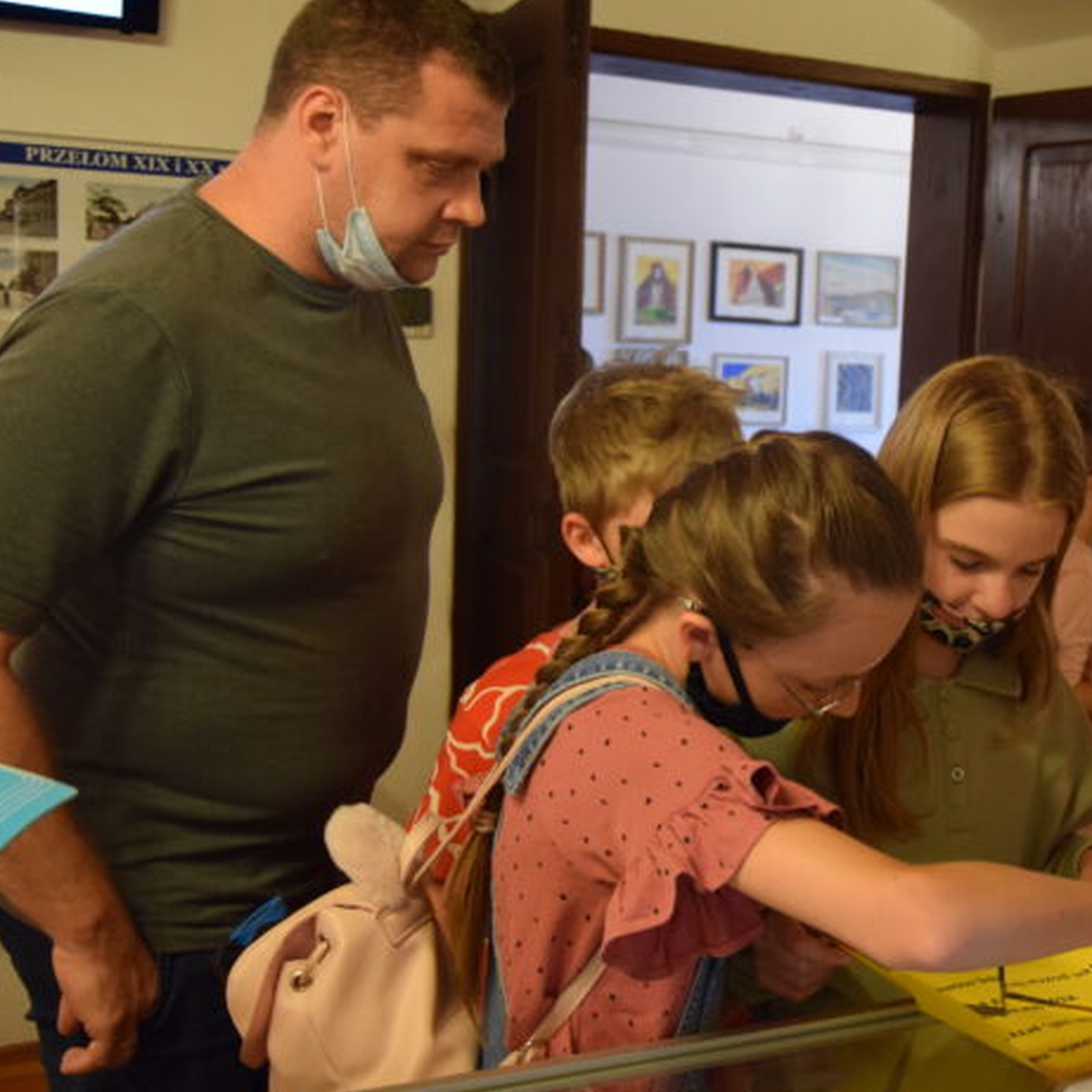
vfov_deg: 33.4
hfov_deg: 32.8
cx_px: 798
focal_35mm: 51
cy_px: 522
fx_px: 1820
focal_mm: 24
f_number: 3.8
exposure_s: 1/60
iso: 2200
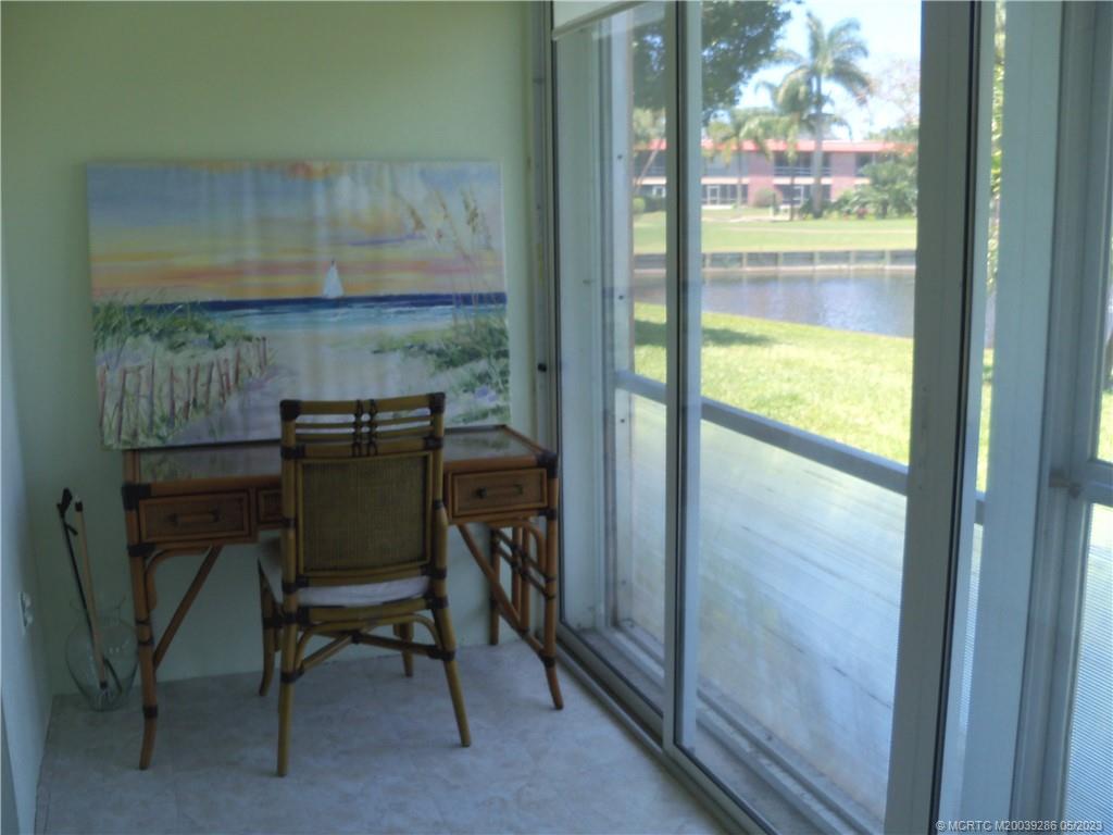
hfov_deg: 52.6
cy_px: 418
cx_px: 556
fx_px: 1125
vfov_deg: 40.7
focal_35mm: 35
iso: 80
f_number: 3.5
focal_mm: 6.2
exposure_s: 1/60
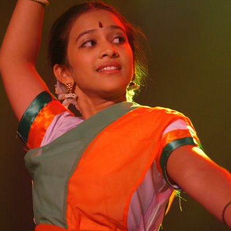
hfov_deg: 4.5
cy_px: 77
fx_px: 2922
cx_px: 115
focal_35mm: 387
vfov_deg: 4.5
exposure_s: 1/160
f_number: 2.8
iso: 800
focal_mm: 200
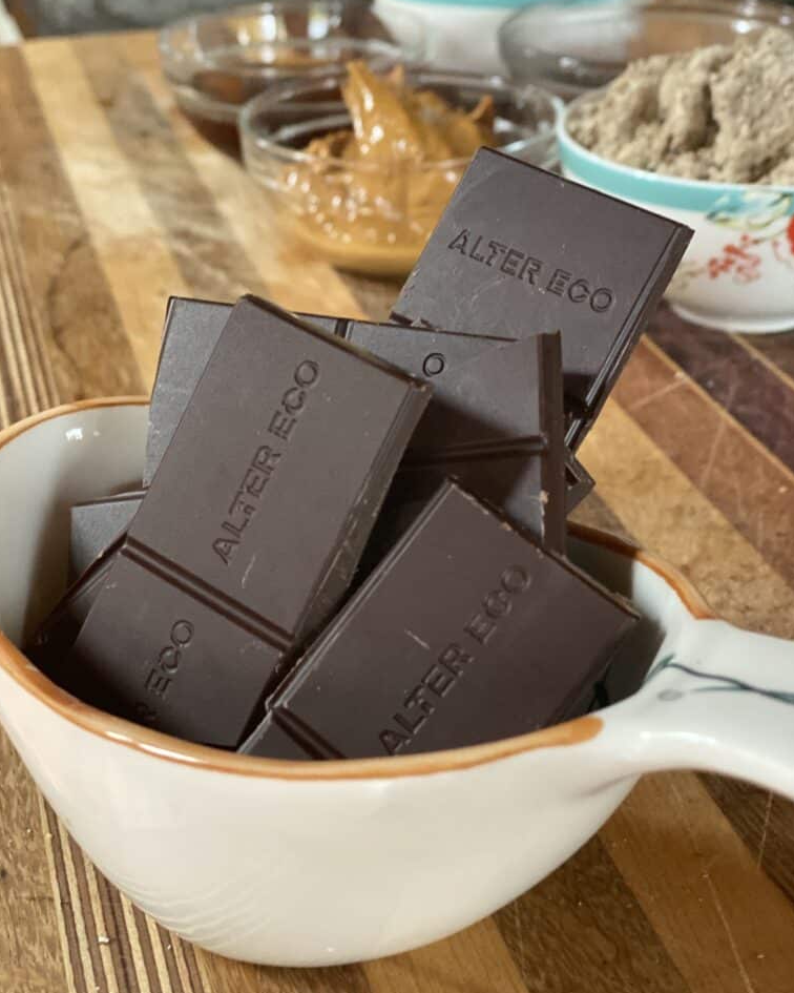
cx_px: 396
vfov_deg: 34.2
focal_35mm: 55
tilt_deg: -29.3
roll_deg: +1.6
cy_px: 496
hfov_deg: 27.6
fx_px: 1616
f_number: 2
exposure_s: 1/39
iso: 400
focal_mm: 6
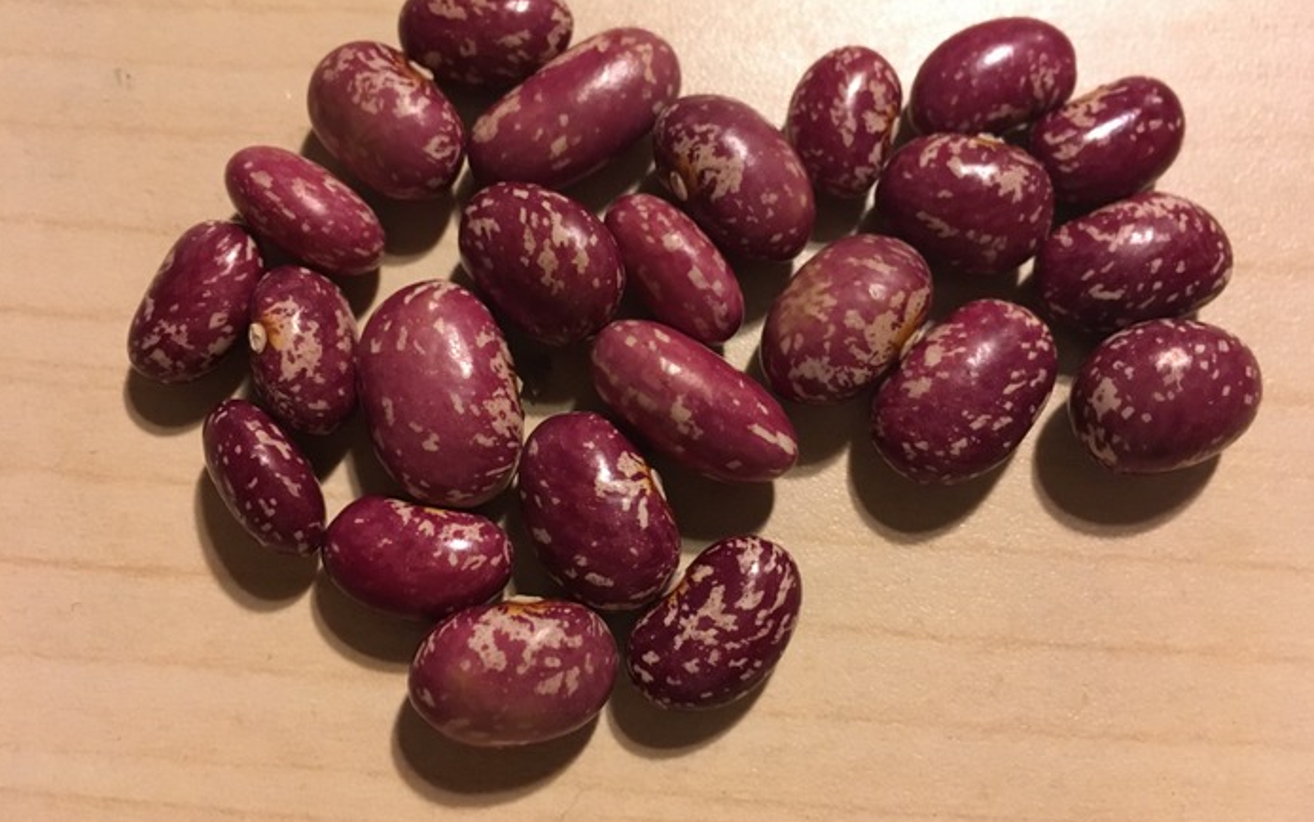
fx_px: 1110
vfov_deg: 40.6
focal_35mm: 31
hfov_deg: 61.2
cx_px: 653
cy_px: 374
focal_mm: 4.15
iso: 200
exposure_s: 1/25
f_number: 2.2
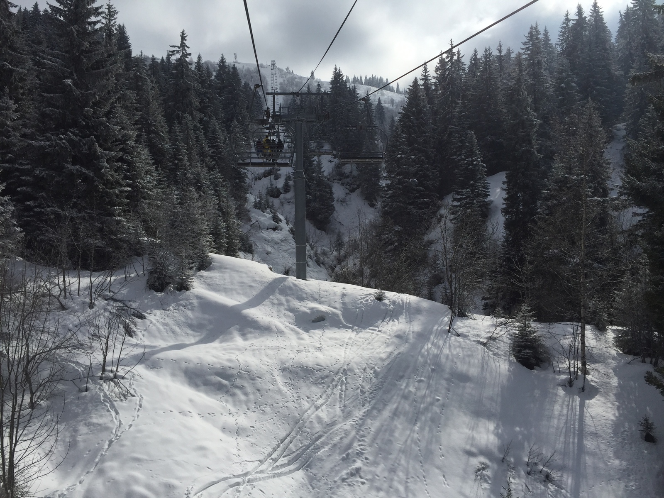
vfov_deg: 48.2
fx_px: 556
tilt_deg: +2.0
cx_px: 332
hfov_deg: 61.7
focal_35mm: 29
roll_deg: +2.2
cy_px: 249
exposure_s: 1/6623
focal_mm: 4.15
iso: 32
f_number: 2.2
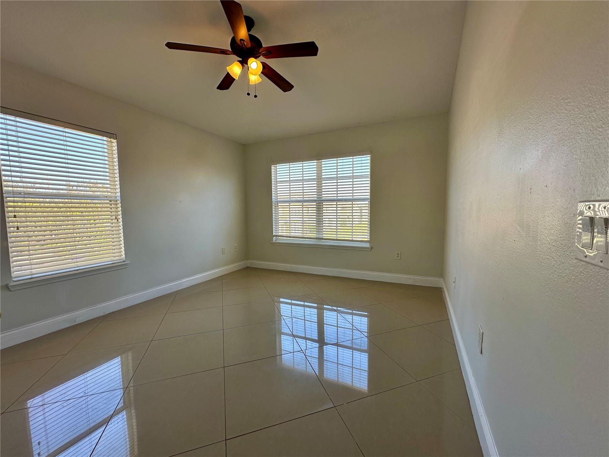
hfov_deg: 102.1
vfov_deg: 85.7
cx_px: 304
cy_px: 228
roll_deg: +0.1
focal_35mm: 14
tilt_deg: -4.0
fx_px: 246
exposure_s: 1/149
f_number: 2.2
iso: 40
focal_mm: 2.22
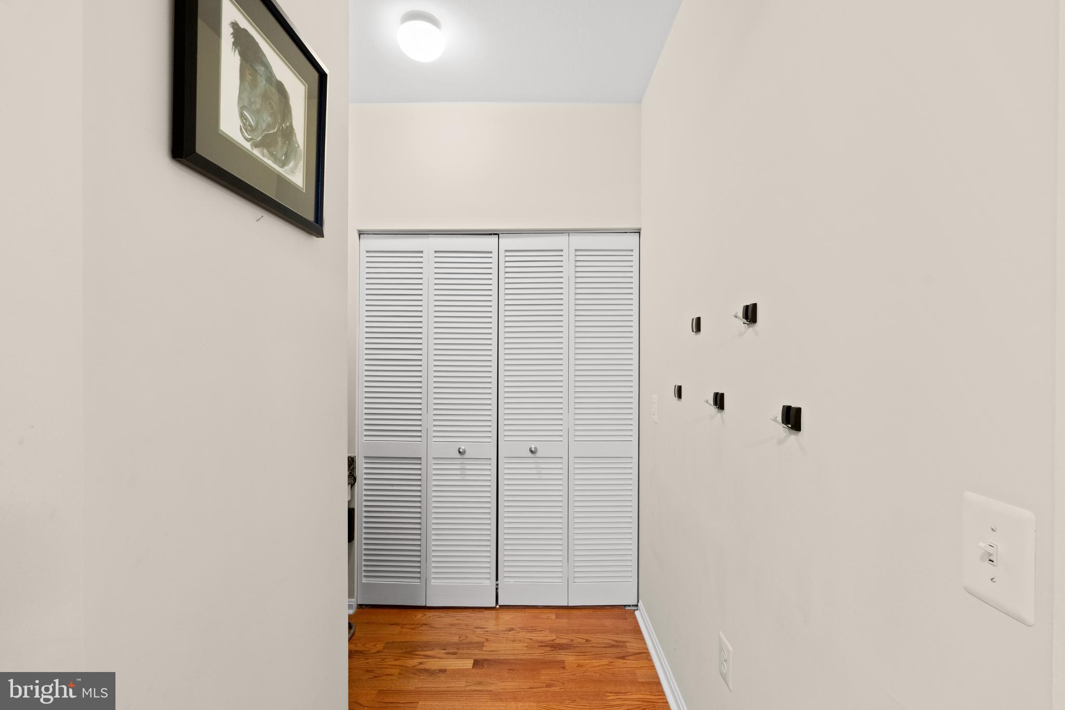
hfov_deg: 96.7
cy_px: 355
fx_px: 473
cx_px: 532
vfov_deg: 73.7
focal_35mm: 16
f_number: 8
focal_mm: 16
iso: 800
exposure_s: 1/6
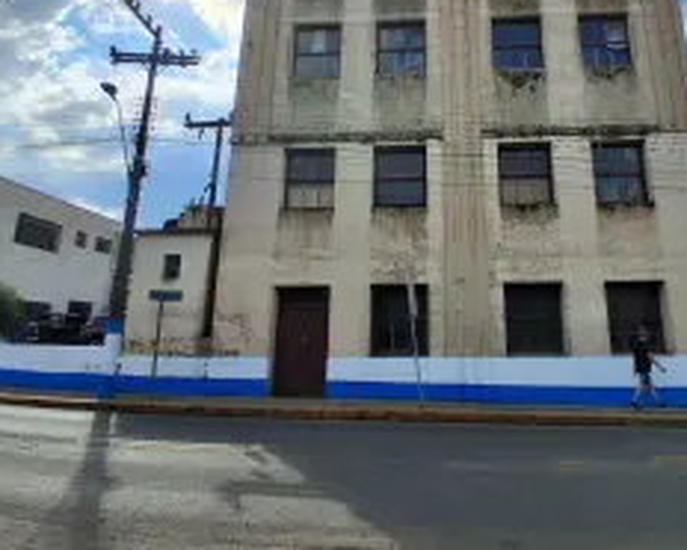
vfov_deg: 55.6
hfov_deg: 67.3
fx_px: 509
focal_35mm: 25
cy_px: 182
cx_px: 415
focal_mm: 1.4
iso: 50
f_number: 2.2
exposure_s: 1/2500
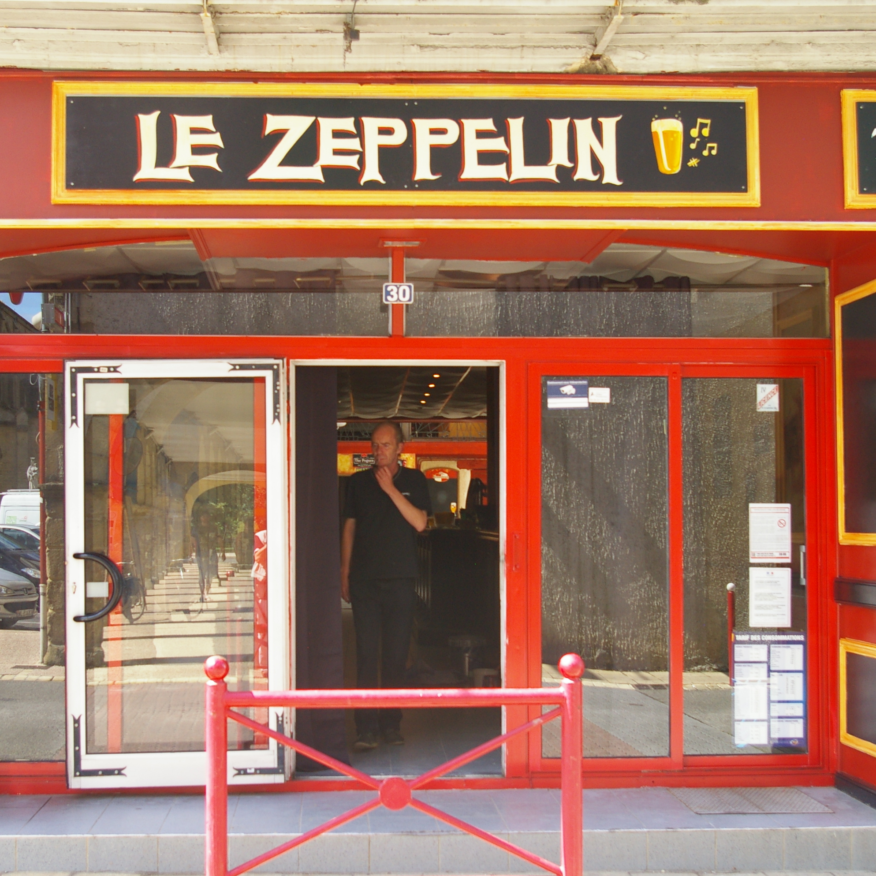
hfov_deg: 31.6
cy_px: 439
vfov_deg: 31.6
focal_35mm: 54
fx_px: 1546
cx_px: 395
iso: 400
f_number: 6.7
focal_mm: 28
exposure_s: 1/180
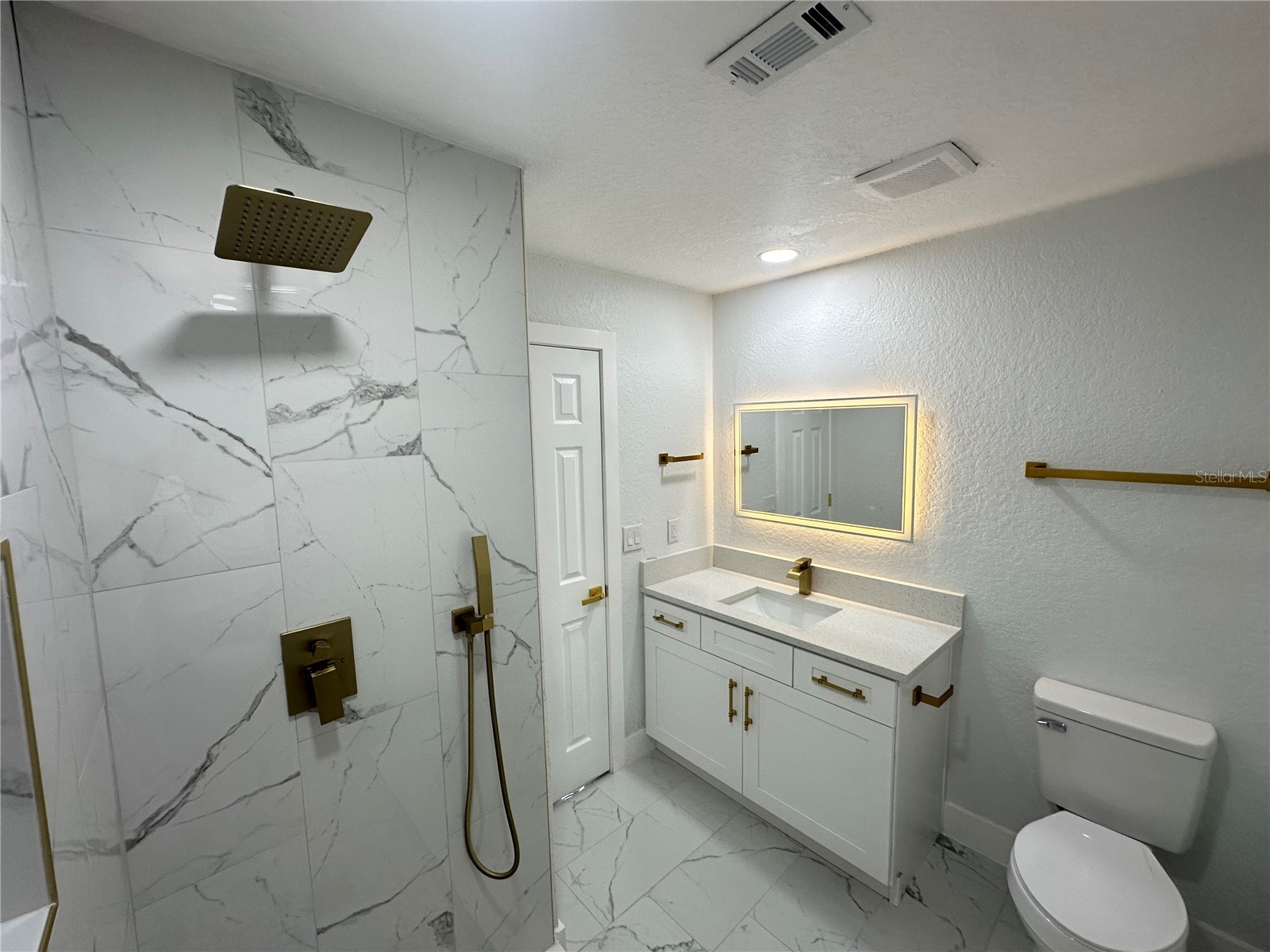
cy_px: 476
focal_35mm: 14
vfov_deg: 85.7
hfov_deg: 102.1
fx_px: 514
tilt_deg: -5.5
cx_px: 635
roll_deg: +1.0
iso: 100
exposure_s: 1/120
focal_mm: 2.22
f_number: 2.2
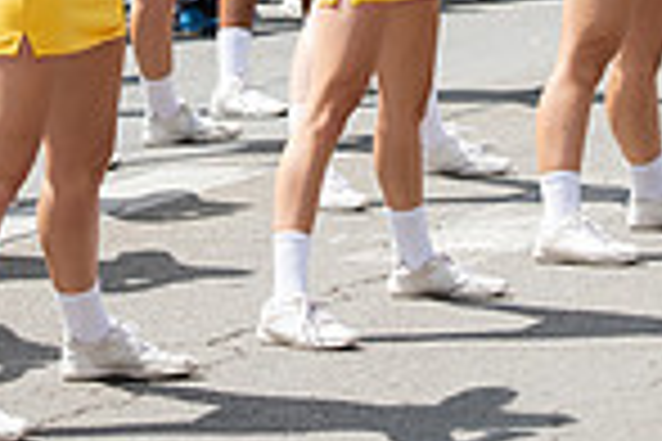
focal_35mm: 296
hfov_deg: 7.0
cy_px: -254
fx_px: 5443
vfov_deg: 4.6
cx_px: 387
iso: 200
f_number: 6.3
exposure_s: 1/640
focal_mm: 75
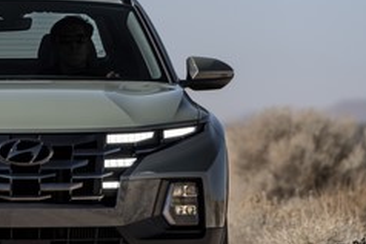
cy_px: 68
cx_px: -9
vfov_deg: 2.3
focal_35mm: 588
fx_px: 5981
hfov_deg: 3.5
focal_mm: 200
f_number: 5
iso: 31
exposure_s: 1/250
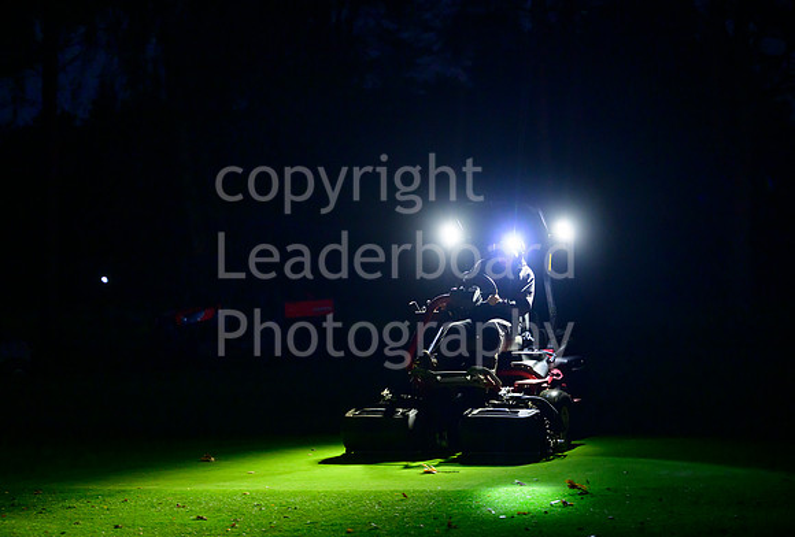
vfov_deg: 11.3
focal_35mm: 123
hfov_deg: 16.6
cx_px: 366
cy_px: 292
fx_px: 2725
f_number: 2.8
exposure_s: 1/50
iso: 2000
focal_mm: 110
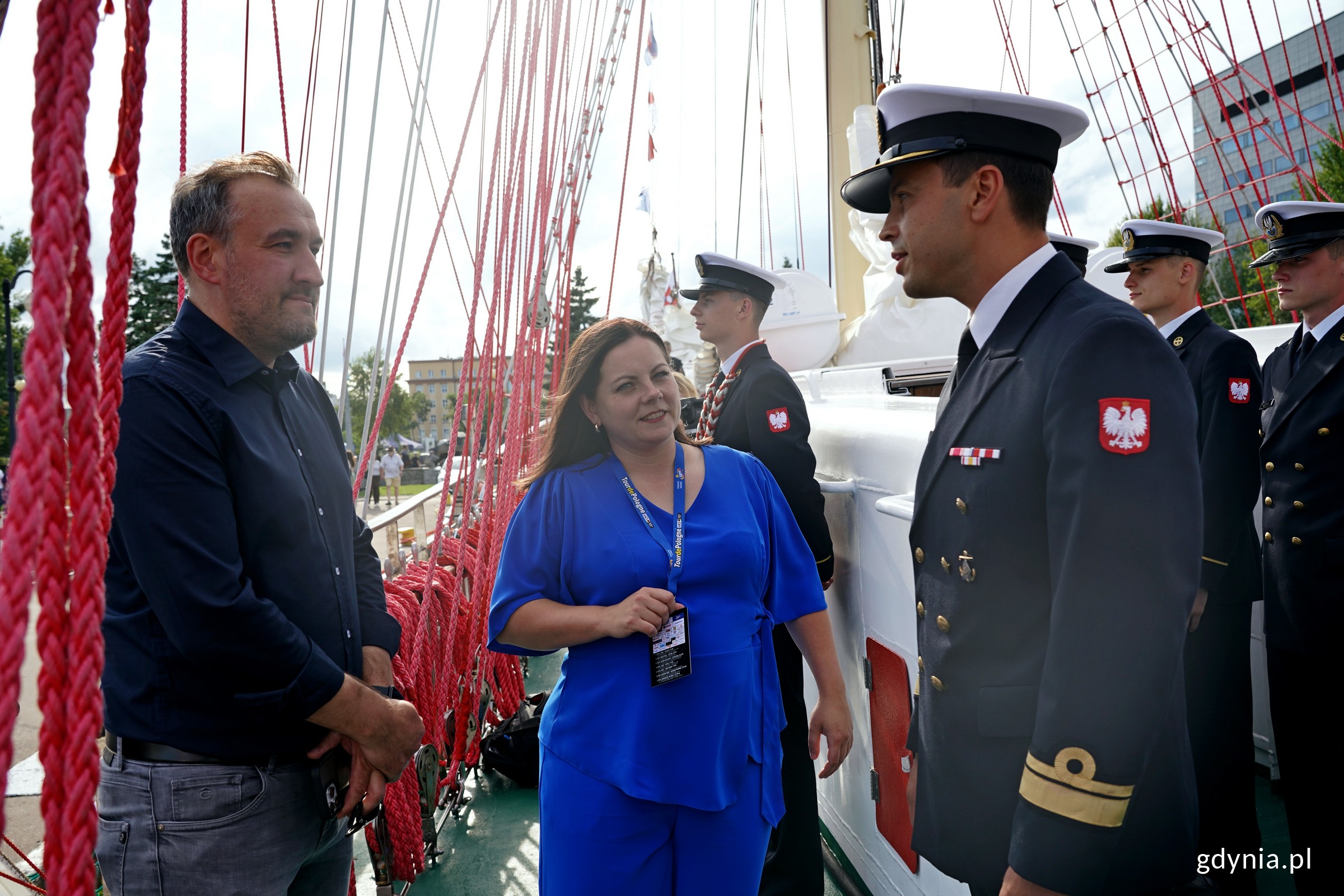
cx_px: 672
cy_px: 448
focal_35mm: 31
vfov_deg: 42.3
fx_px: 1157
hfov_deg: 60.3
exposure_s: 1/200
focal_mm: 31
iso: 100
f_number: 6.3
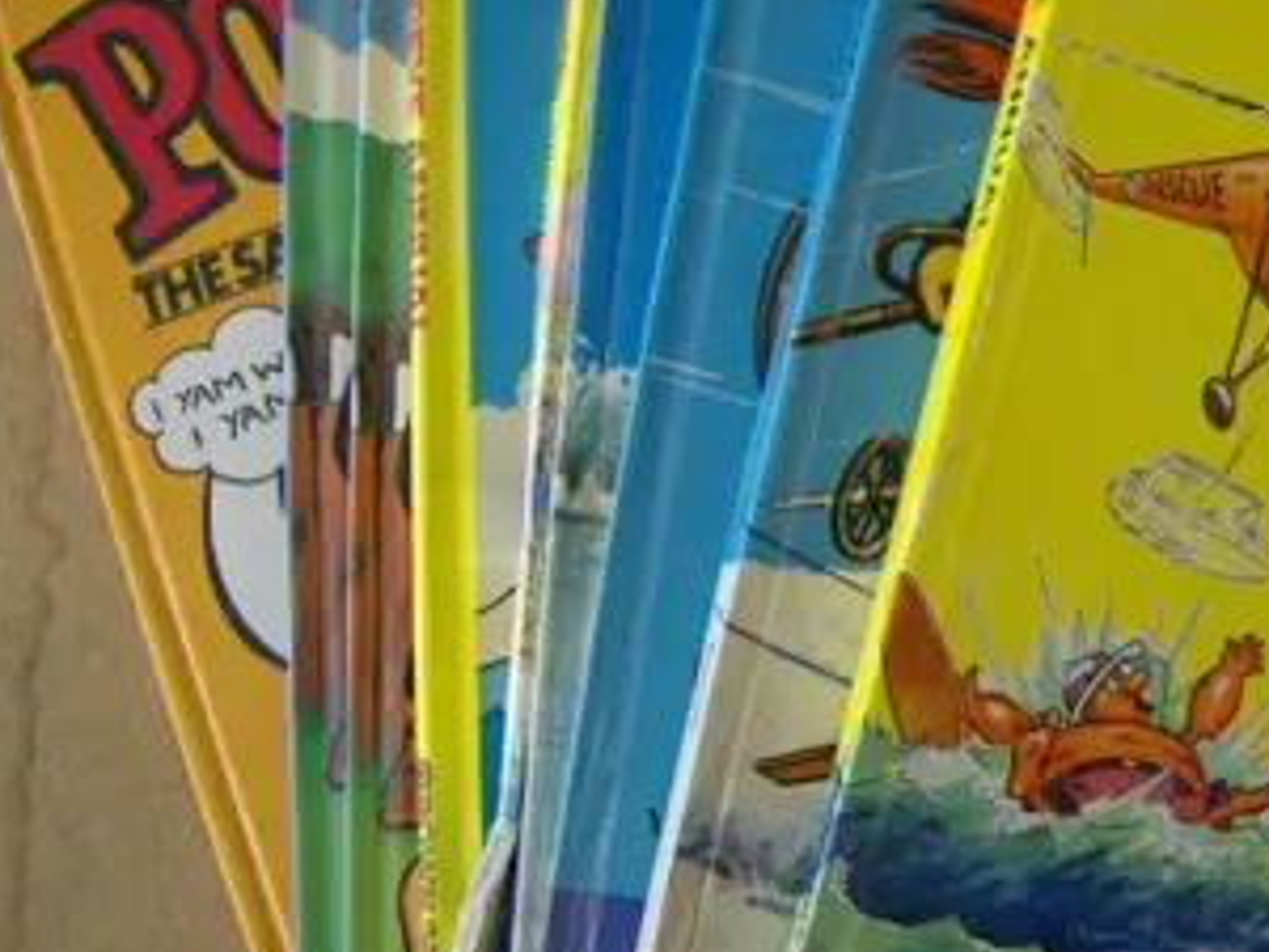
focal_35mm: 57
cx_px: 979
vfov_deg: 25.7
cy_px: 457
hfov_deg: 33.0
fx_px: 2090
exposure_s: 1/64
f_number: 2.8
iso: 119
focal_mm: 6
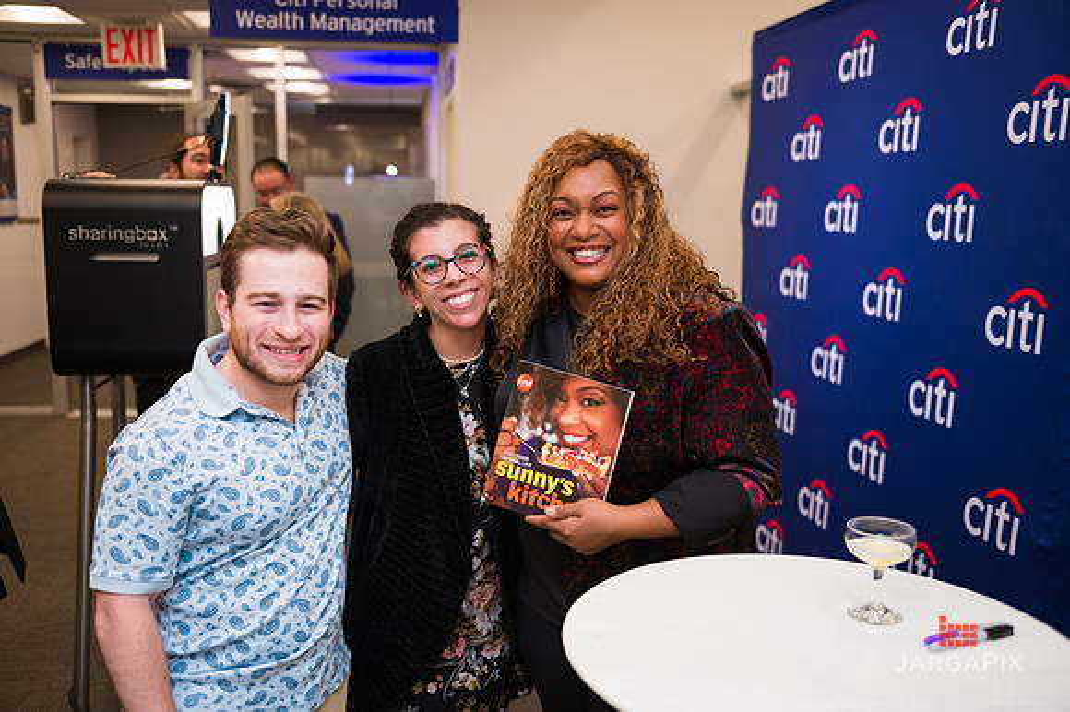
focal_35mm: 34
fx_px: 1010
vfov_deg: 38.8
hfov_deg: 55.8
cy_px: 356
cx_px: 535
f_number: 3.2
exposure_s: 1/160
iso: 400
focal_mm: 34
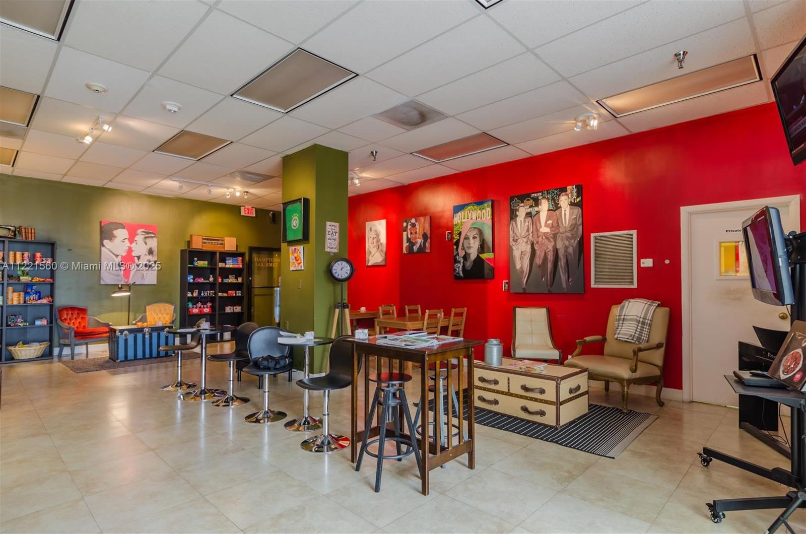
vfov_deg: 67.2
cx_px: 403
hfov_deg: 90.1
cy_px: 267
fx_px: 402
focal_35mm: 18
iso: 100
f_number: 8
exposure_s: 3
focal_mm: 12
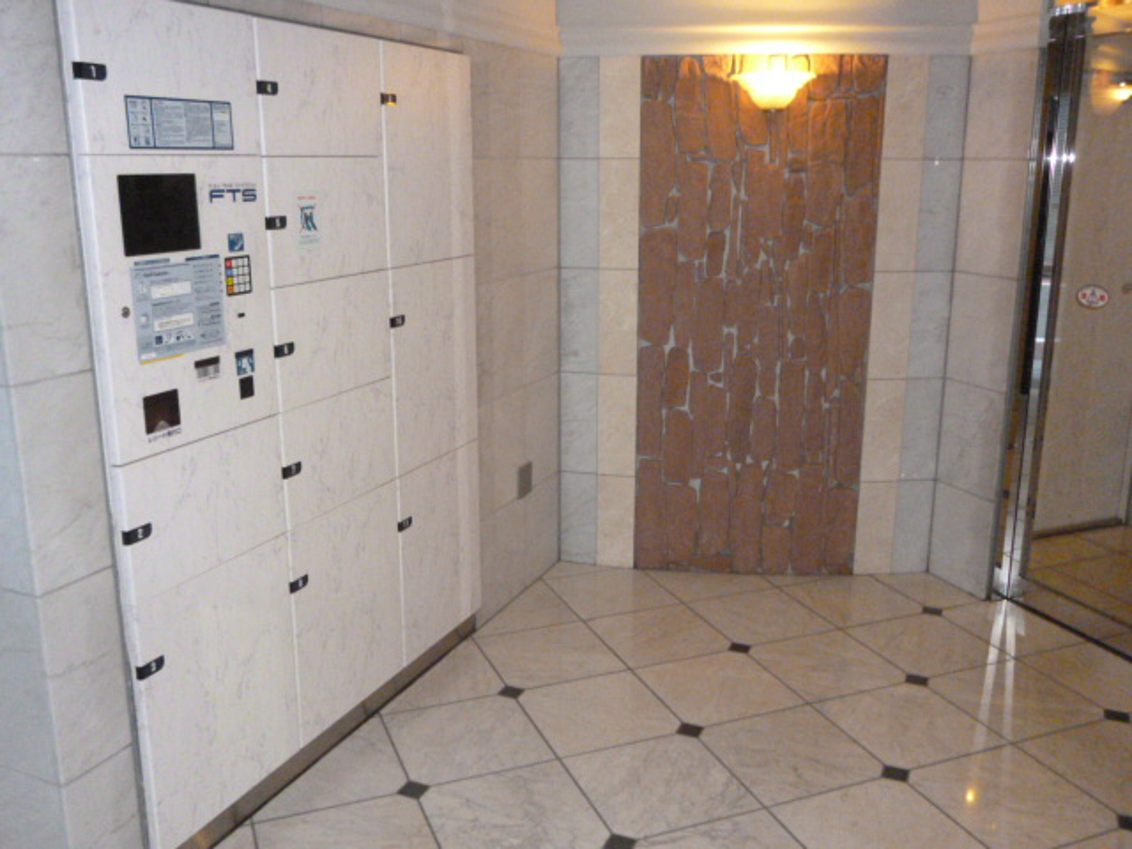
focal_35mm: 32
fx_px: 1046
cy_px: 424
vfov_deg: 44.2
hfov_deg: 56.8
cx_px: 566
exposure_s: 1/60
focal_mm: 5.7
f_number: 3.3
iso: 1000
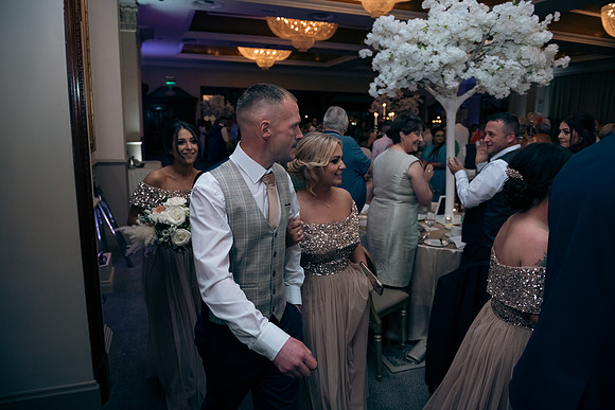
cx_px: 308
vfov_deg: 53.2
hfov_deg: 73.7
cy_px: 205
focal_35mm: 24
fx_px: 410
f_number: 3.5
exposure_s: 1/160
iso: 1000
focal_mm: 24
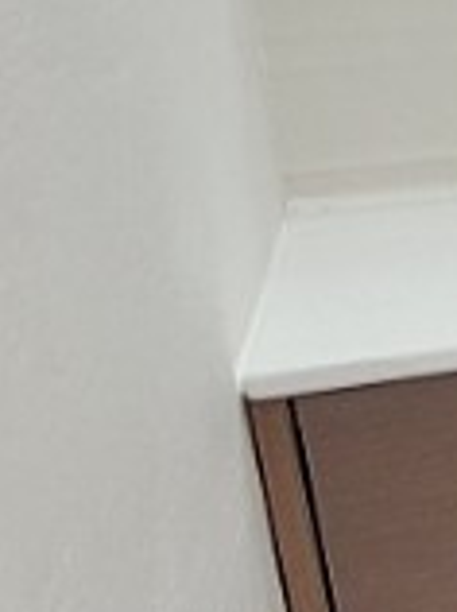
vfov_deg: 19.8
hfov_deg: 9.7
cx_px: 1514
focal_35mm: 99
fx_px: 1747
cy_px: 201
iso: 100
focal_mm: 1.74
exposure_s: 1/50
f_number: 2.2
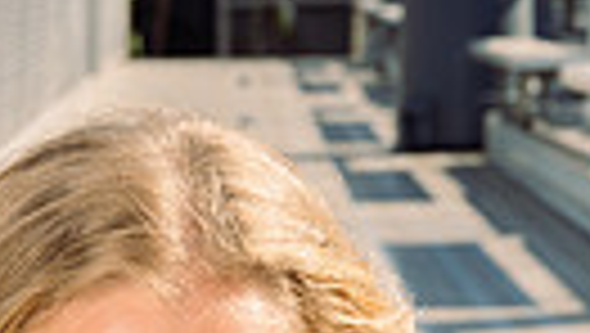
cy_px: 940
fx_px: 3492
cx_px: 144
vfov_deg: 5.2
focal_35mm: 223
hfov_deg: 9.6
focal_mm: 62
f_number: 10
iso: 125
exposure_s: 1/200
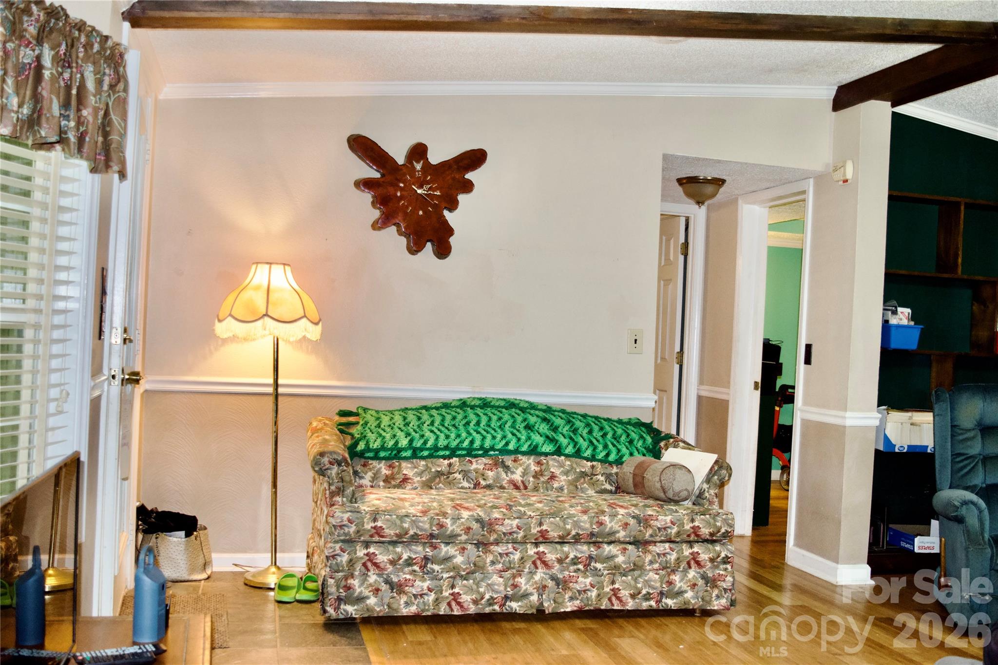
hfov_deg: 53.1
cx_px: 499
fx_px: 998
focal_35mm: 36
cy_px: 332
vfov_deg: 36.9
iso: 800
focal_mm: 24
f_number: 4
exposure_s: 1/60
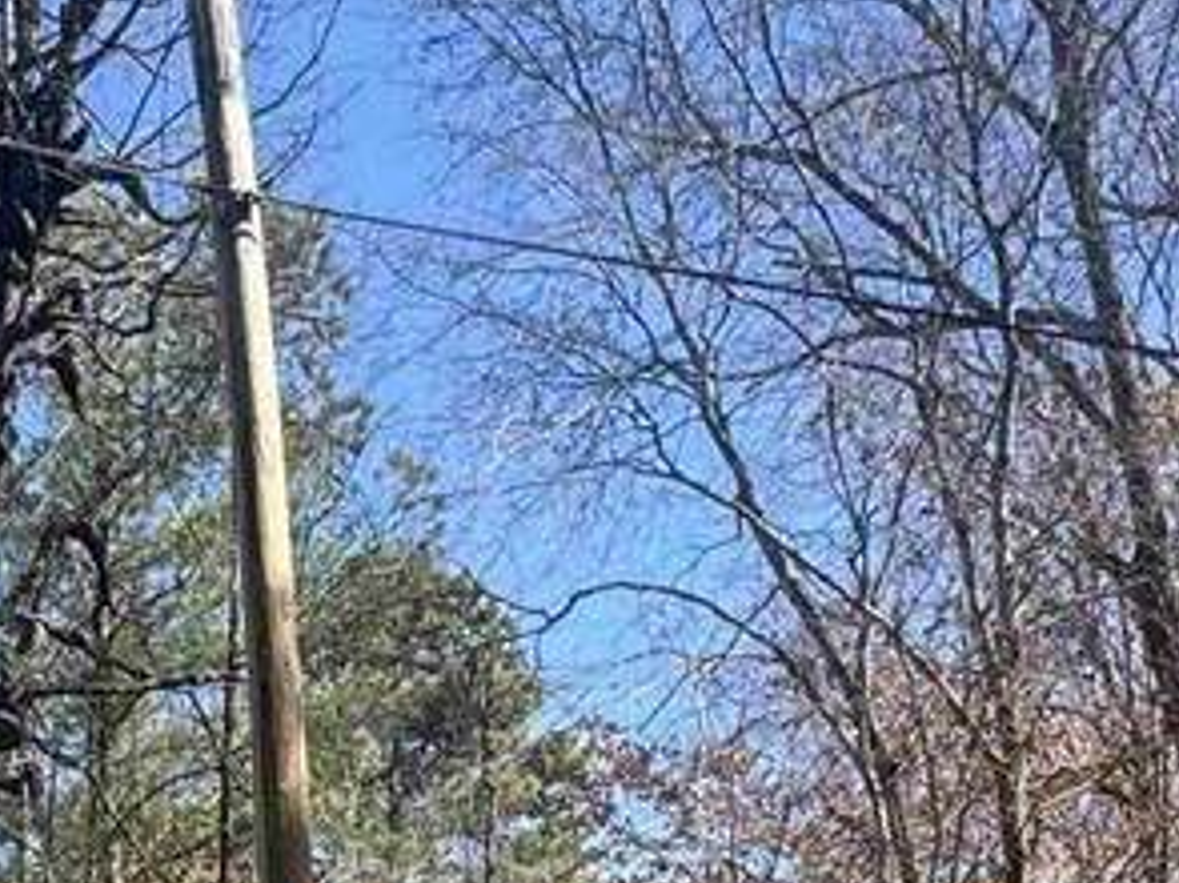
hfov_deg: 31.1
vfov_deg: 20.9
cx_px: 285
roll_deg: +1.1
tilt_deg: +5.3
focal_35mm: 61
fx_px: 2076
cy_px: 1264
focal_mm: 2.22
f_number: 2.2
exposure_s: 1/552
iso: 40
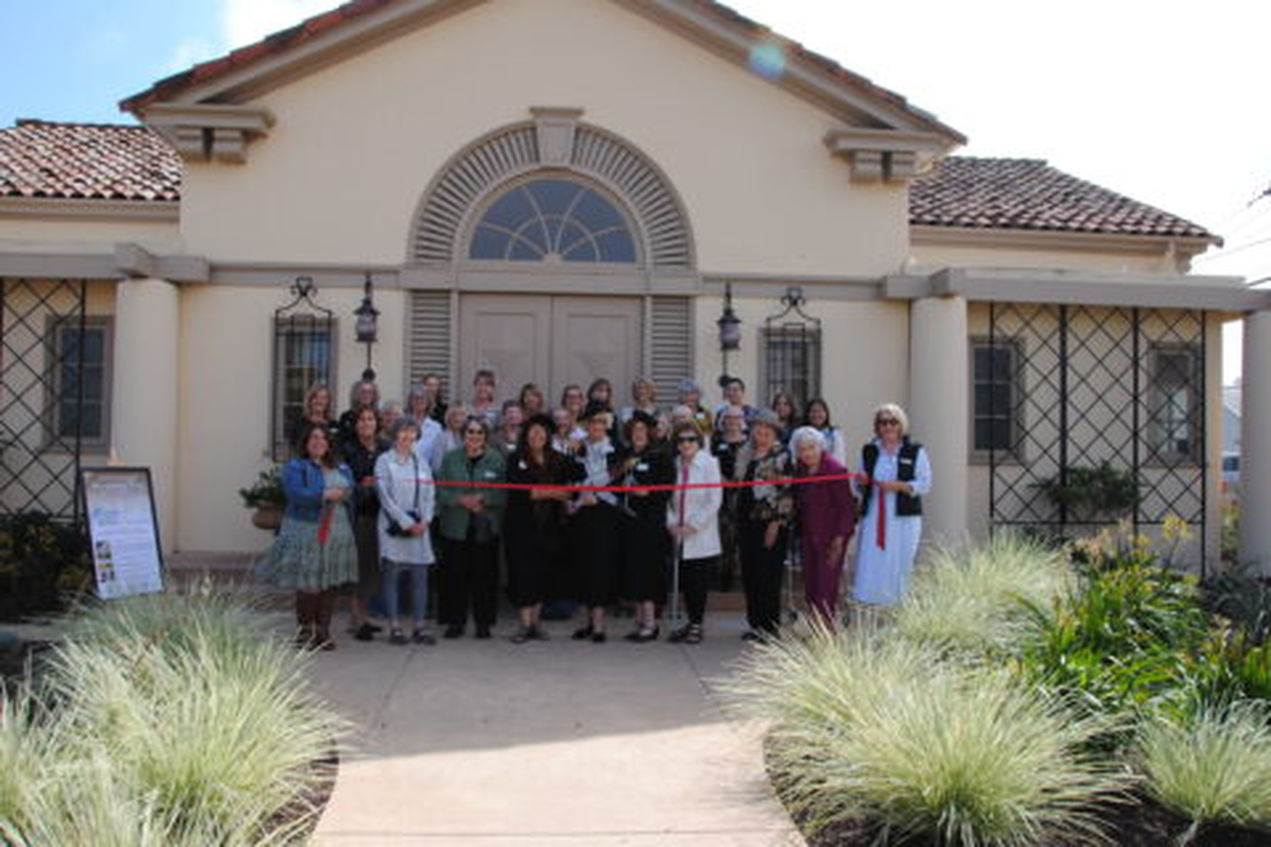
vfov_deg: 43.6
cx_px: 636
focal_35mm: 30
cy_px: 424
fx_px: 1059
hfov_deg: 61.9
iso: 100
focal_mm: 20
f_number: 8
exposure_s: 1/200
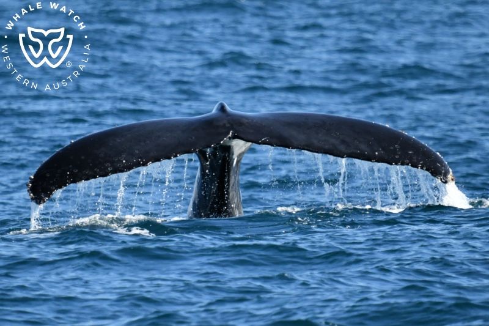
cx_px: 244
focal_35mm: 600
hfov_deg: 3.4
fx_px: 8148
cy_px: 163
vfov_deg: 2.3
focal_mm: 600
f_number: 6.3
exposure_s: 1/8000
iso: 2000
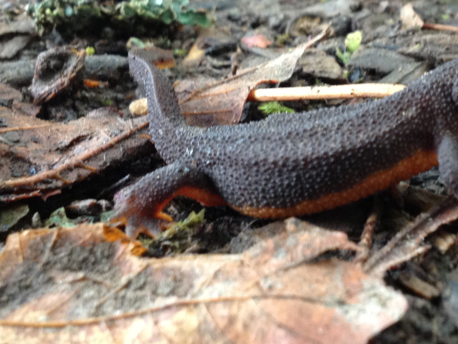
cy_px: 93
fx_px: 1045
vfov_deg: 18.6
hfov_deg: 24.6
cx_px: 313
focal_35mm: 79
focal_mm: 4.28
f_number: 2.4
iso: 160
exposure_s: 1/20
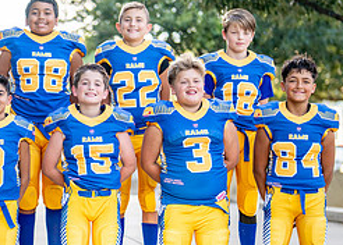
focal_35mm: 150
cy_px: 135
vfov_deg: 9.6
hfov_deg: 13.2
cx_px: 19
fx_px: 1462
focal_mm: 50
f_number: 1.2
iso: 200
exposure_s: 1/1600
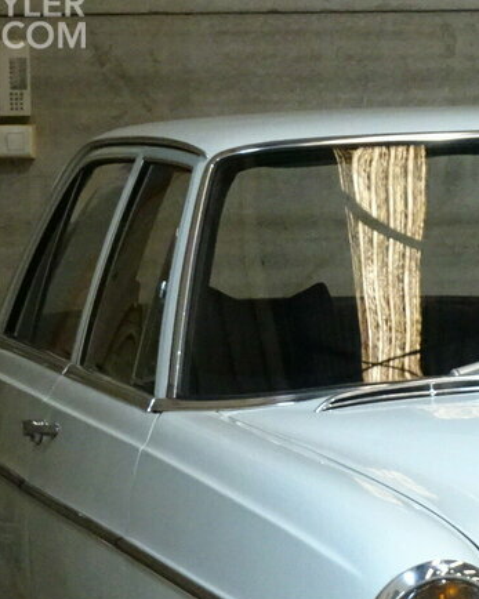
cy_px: 588
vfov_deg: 10.1
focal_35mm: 189
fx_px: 3350
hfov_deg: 8.0
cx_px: 693
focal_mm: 12.01
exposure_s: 1/15
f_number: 5
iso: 800
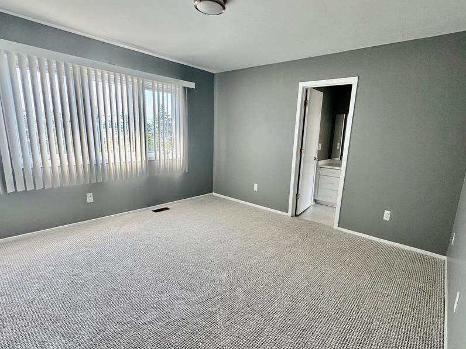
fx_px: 242
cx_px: 248
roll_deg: -2.7
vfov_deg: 71.5
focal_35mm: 18
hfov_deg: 87.6
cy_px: 185
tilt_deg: -12.2
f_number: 2.2
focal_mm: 2.22
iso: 160
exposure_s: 1/120
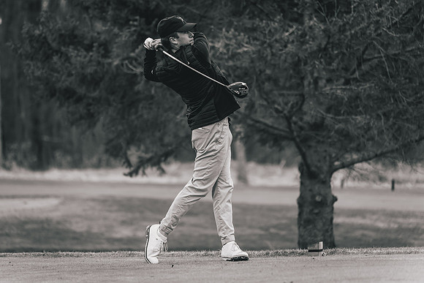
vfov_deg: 8.1
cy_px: 139
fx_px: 1986
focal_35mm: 169
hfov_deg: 12.2
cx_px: 189
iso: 640
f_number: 2.8
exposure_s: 1/3200
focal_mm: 150
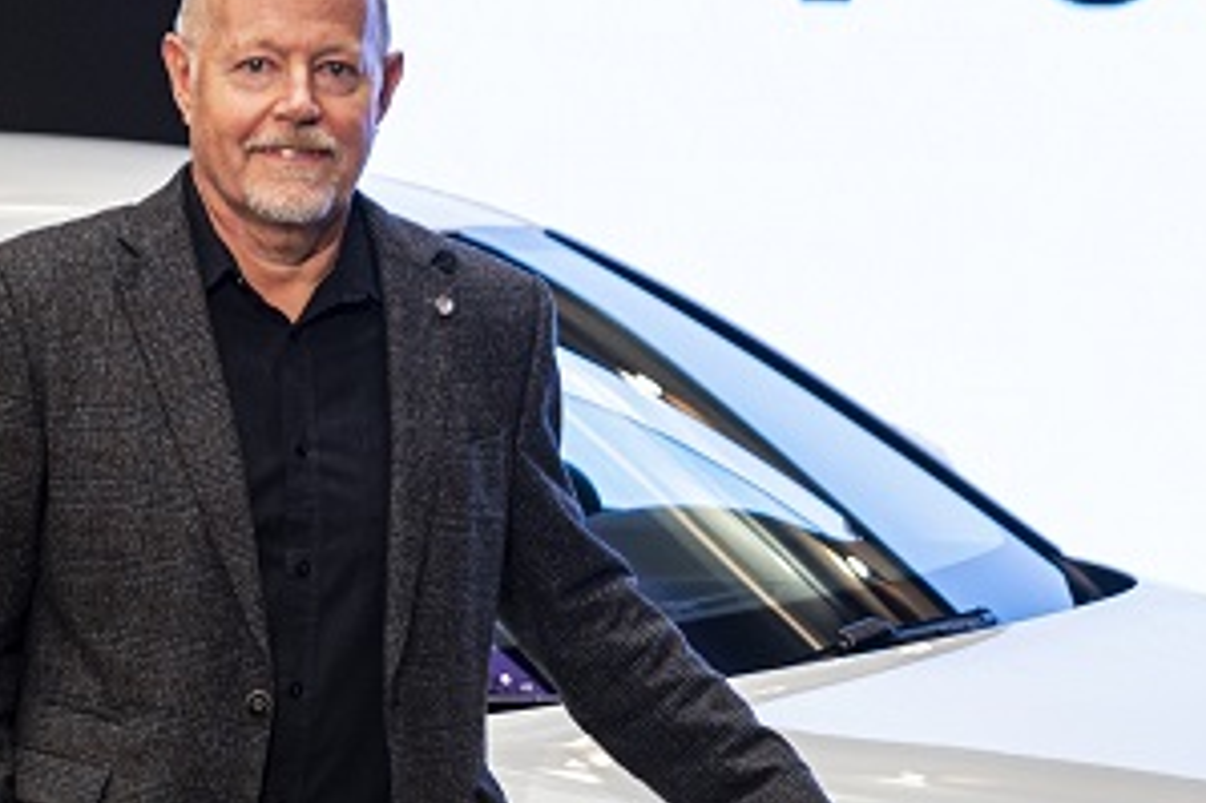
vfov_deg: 8.1
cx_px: 333
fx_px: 5591
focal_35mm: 167
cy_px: 989
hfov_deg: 12.3
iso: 640
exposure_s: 1/125
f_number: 2.8
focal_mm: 50
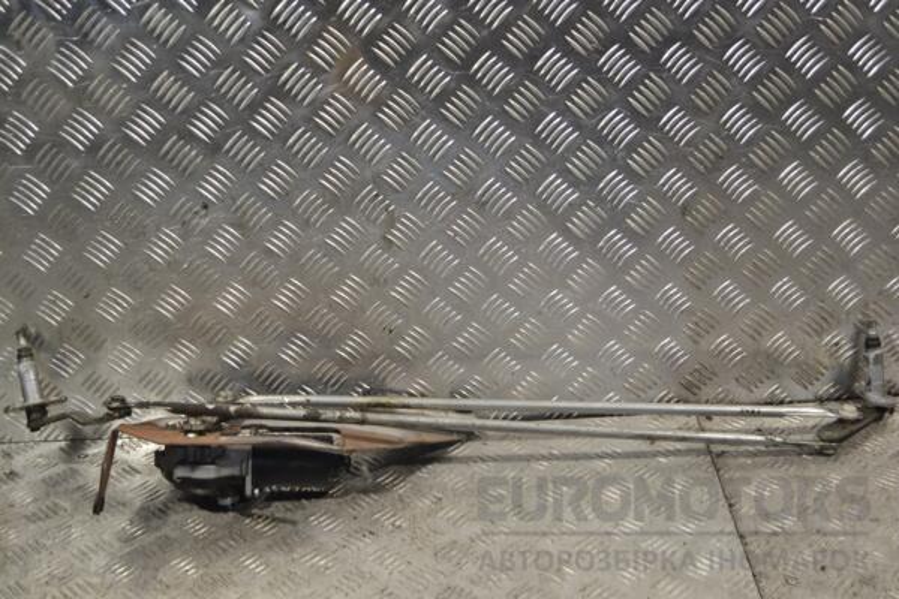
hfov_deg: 41.1
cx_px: 450
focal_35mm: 48
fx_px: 1199
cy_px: 300
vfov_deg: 28.1
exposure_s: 1/100
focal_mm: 32
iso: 400
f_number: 5
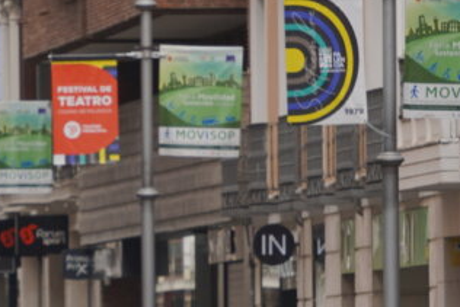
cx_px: 144
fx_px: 10943
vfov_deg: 1.6
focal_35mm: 856
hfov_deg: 2.4
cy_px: 229
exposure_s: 1/160
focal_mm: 141
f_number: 5.6
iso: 100
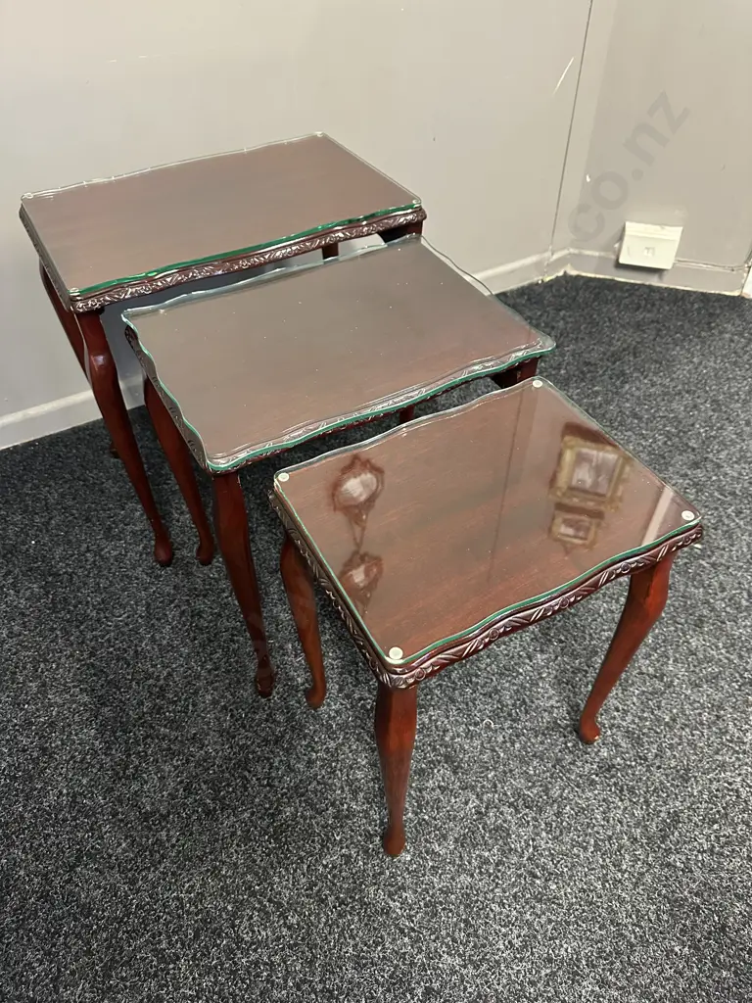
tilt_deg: -46.0
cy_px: 502
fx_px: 695
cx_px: 376
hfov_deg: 56.8
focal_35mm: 24
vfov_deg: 71.6
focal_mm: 6.86
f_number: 1.78
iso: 640
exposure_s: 1/50
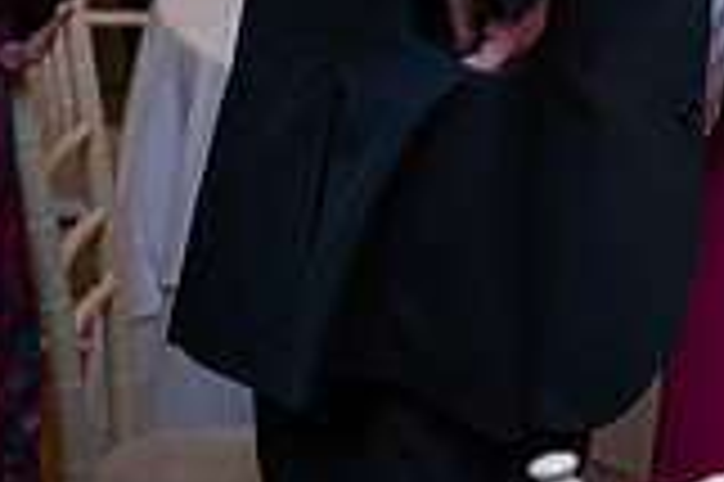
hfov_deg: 9.5
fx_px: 4340
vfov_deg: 6.2
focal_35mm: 216
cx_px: 553
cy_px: -327
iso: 1000
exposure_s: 1/160
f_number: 3.5
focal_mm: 60
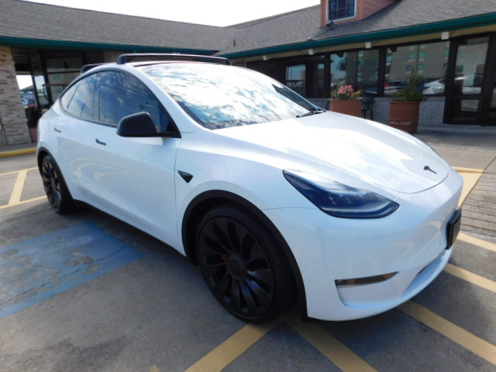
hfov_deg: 73.9
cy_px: 186
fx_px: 330
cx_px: 248
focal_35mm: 23
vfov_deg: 58.9
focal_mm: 4
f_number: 3
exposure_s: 1/1250
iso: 125
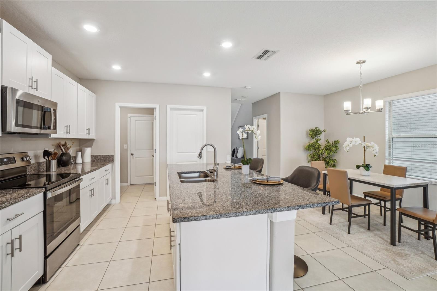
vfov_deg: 77.3
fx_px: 182
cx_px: 218
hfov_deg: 100.4
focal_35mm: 15
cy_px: 146
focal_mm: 10
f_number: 8
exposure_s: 1/20
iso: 400
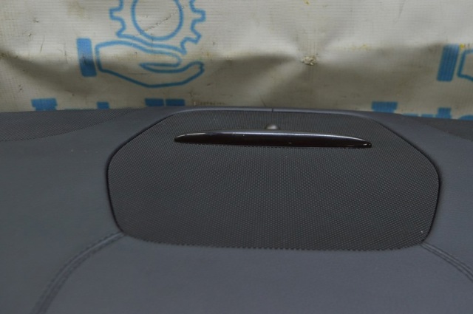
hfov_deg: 48.0
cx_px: 236
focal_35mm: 40
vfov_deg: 32.9
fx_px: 531
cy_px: 157
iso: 400
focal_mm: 27
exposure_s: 1/20
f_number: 5.6
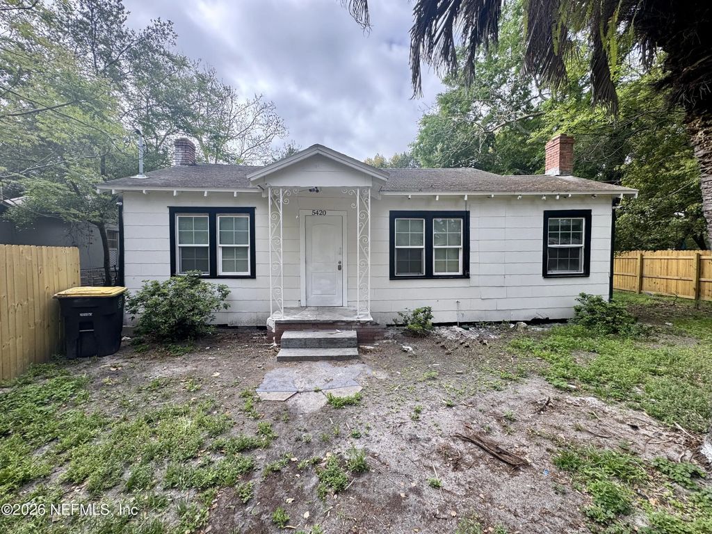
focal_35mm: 14
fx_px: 288
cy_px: 267
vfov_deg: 85.7
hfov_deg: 102.1
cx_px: 356
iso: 40
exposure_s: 1/375
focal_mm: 2.22
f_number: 2.2
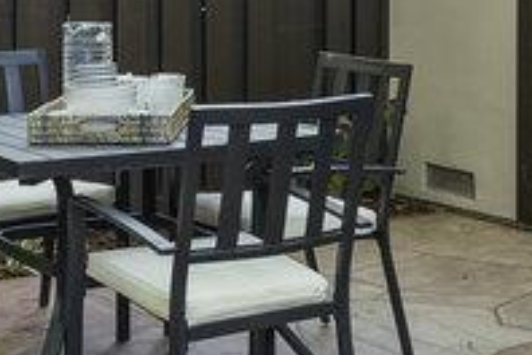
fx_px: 1197
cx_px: 317
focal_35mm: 81
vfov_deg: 16.4
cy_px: -27
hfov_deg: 25.0
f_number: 7.1
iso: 800
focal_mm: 16
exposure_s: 1/25
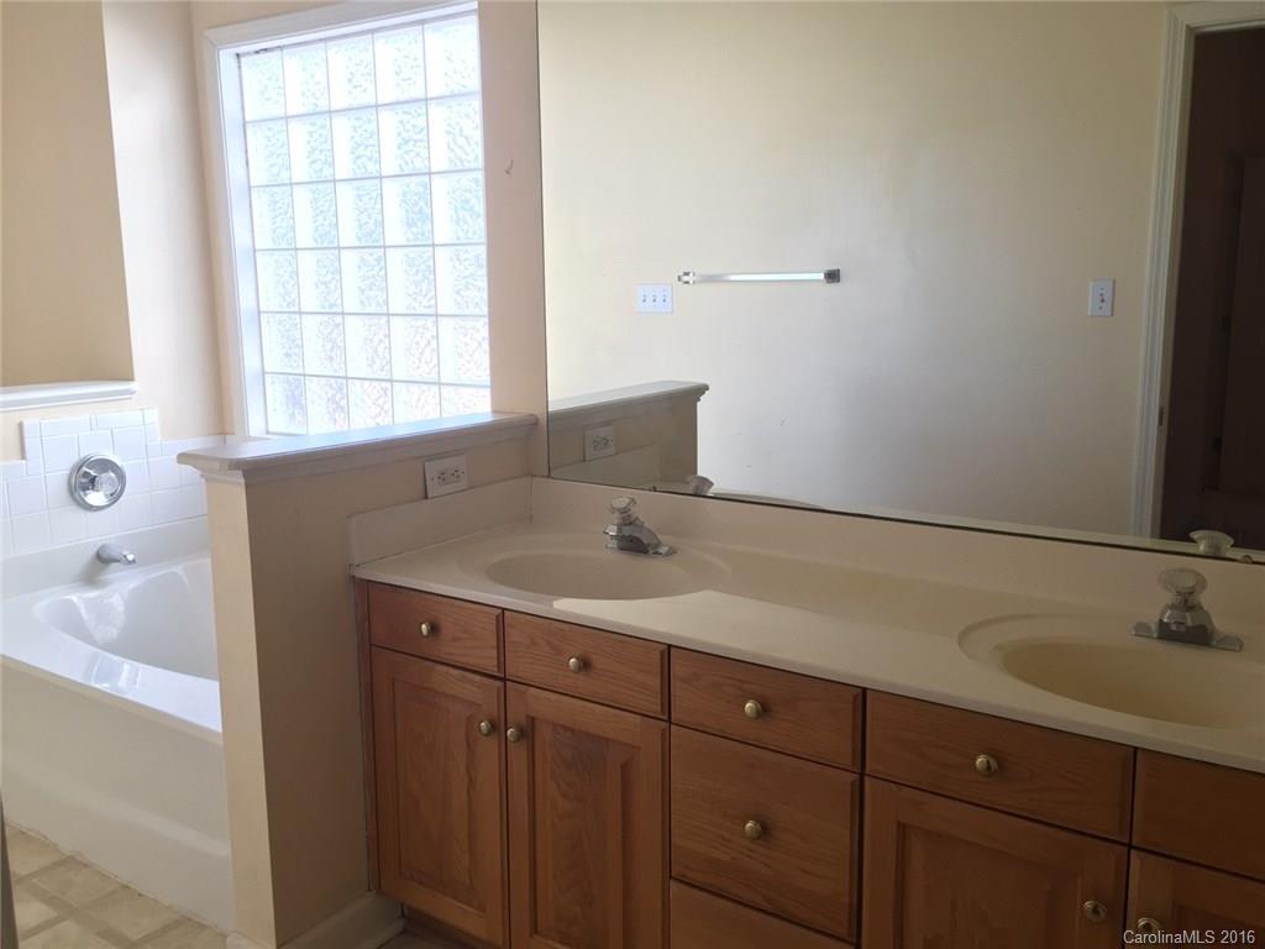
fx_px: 1060
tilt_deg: -9.5
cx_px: 632
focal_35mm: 29
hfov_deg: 61.7
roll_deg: +0.7
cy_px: 474
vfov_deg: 48.2
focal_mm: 4.15
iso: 50
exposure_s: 1/120
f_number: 2.2
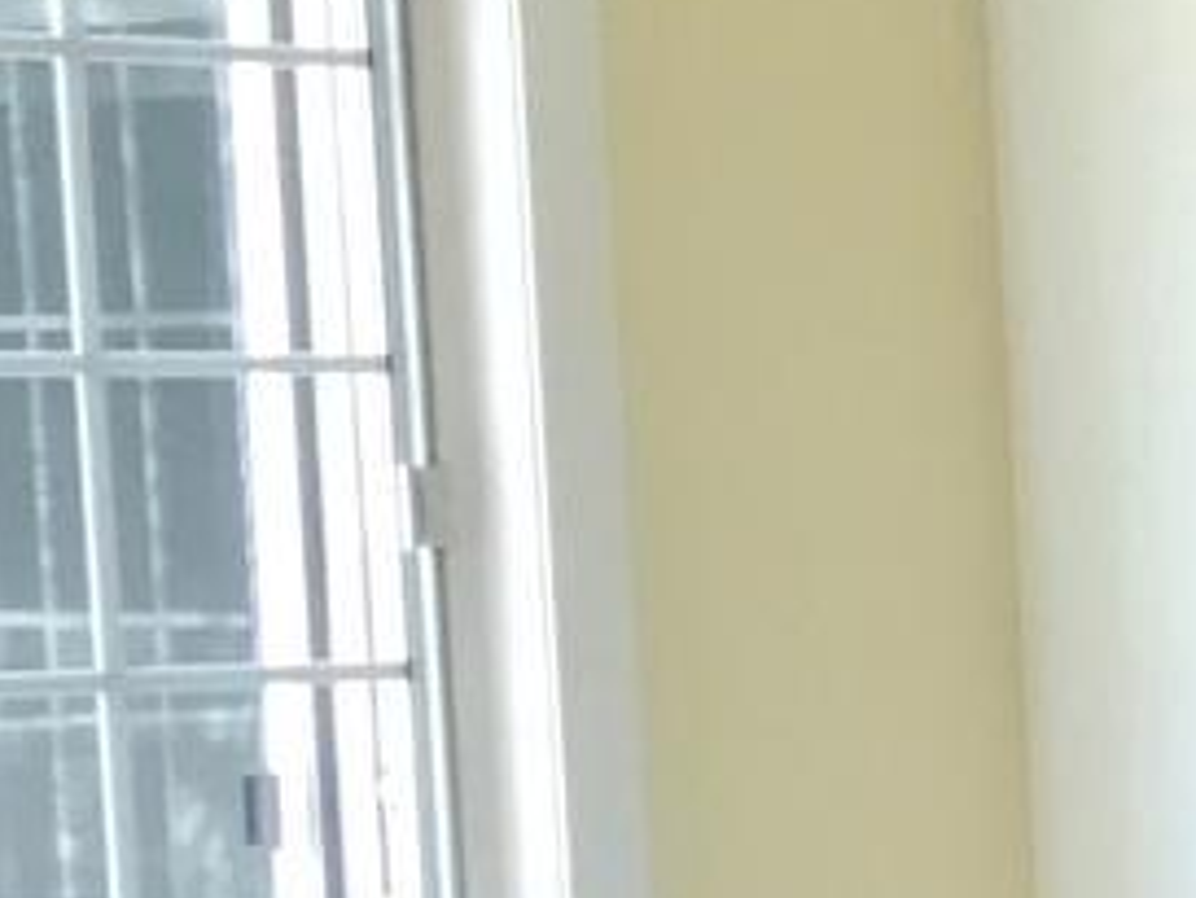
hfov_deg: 7.5
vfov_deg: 7.0
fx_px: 7259
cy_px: 1161
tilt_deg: -5.6
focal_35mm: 210
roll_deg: +0.2
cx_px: 4228
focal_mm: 3.99
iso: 40
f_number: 1.8
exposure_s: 1/120
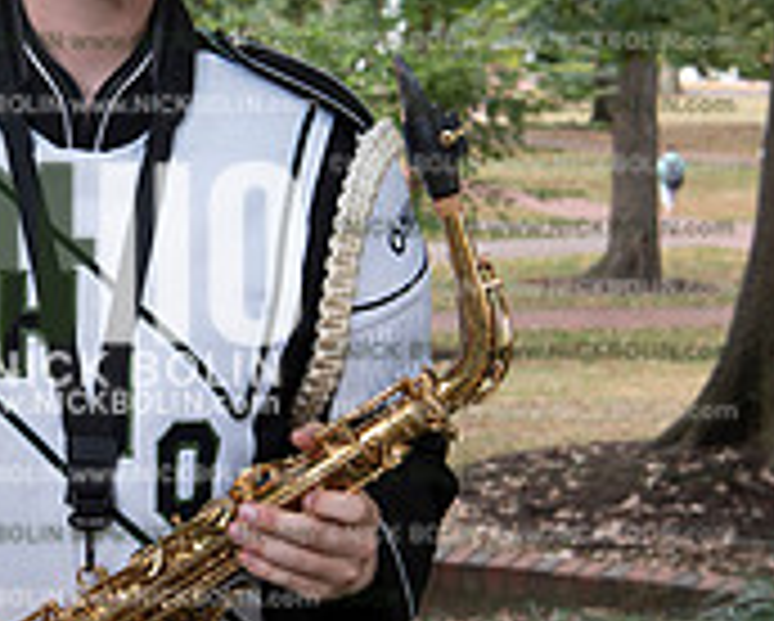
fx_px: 2591
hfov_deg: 16.8
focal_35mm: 113
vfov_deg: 13.7
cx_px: 112
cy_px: 288
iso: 800
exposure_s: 1/100
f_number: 8
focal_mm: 46
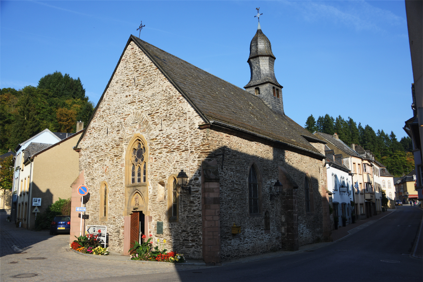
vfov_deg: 41.1
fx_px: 376
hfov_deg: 58.7
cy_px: 141
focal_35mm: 32
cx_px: 212
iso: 250
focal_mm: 32
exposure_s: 1/1600
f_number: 5
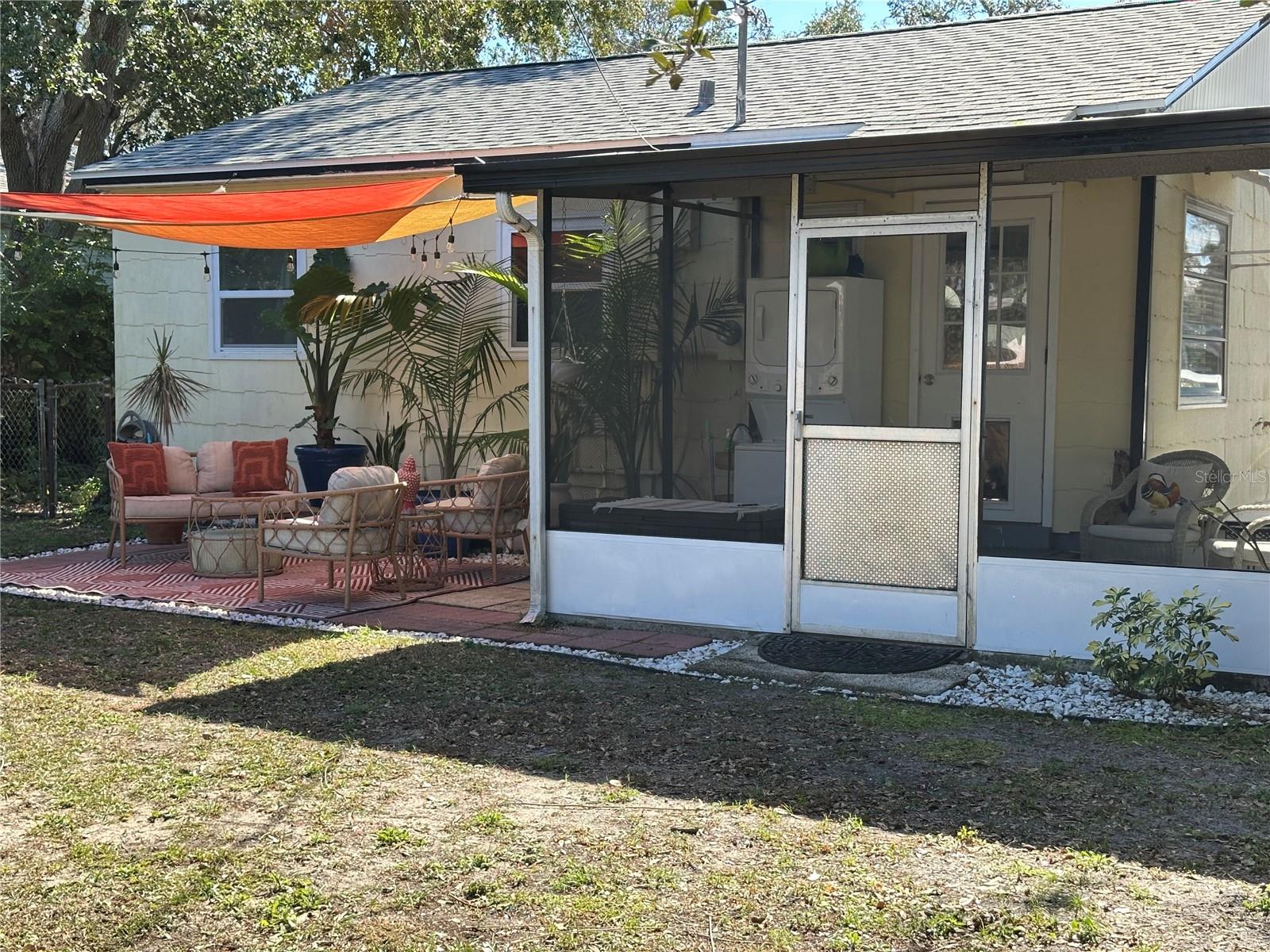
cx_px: 635
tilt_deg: -4.0
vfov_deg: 30.3
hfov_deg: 39.7
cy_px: 476
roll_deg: -0.4
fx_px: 1761
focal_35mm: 48
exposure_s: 1/681
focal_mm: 6.86
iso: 64
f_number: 1.78
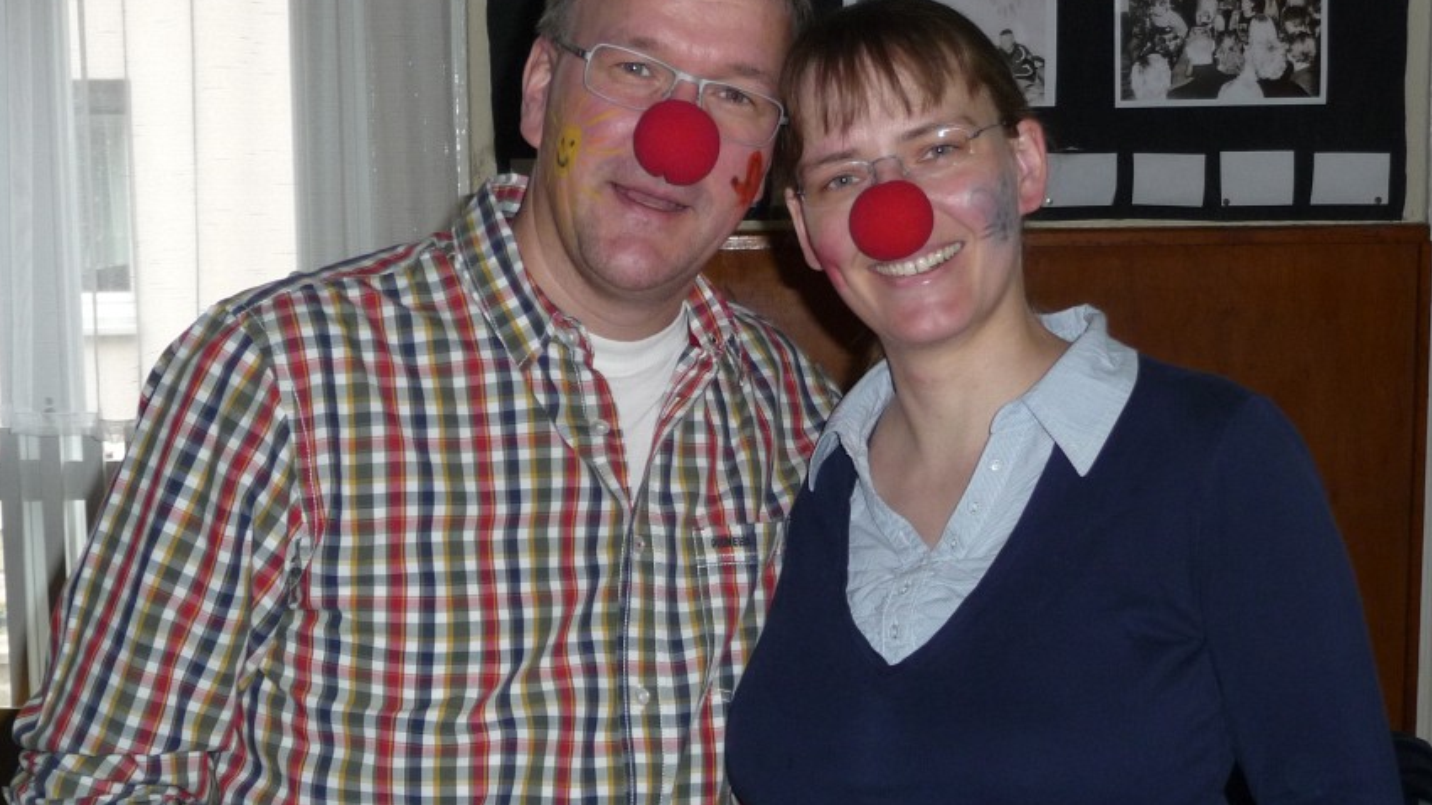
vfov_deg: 19.1
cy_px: 461
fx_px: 2392
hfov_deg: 33.3
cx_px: 716
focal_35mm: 63
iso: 160
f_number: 4.2
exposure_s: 1/30
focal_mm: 8
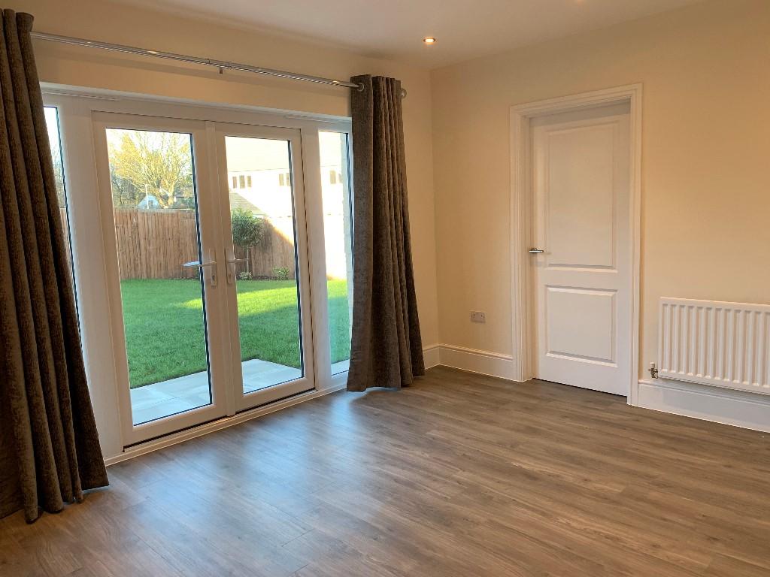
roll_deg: +1.7
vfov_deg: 53.1
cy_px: 288
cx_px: 385
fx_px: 578
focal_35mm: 26
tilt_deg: -5.1
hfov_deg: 67.3
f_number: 1.8
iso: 64
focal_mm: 4.25
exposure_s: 1/100
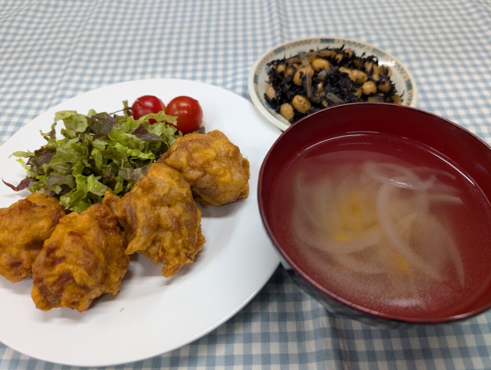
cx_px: 246
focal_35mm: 24
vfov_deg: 56.9
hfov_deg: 71.5
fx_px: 341
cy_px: 185
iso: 26
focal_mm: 6.9
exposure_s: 1/30
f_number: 1.68
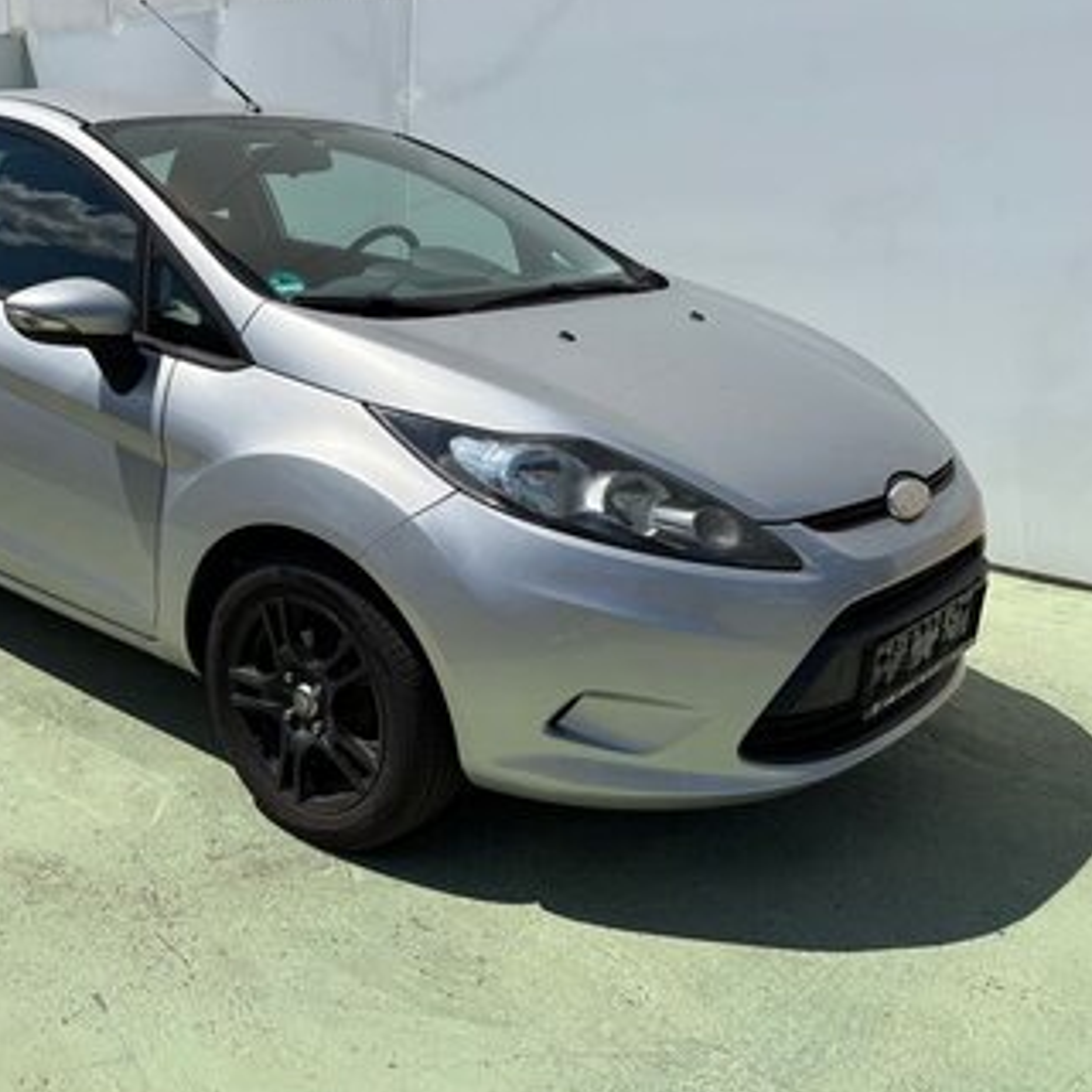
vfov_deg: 47.2
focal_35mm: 35
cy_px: 491
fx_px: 1249
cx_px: 297
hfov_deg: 45.8
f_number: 1.6
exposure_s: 1/8850
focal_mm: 5.96
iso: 50
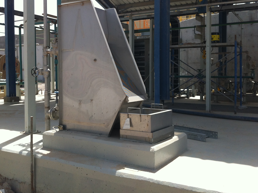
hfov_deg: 44.8
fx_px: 313
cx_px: 114
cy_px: 83
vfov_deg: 34.2
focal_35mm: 42
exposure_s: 1/887
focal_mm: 3.85
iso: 80
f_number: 2.8
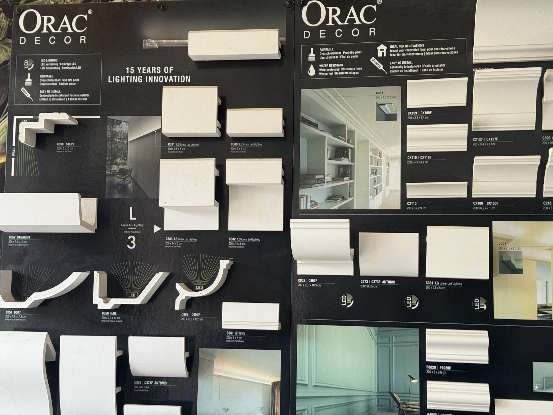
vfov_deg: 30.3
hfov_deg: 39.7
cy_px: 208
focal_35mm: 48
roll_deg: -1.0
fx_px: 767
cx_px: 276
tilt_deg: +7.0
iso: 50
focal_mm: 6.76
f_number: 1.78
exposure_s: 1/121
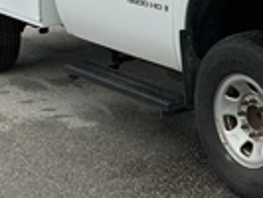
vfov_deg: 17.1
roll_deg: +0.9
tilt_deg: -5.3
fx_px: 639
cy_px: -16
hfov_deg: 22.3
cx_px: 269
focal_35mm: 84
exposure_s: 1/1577
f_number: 1.8
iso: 25
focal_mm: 3
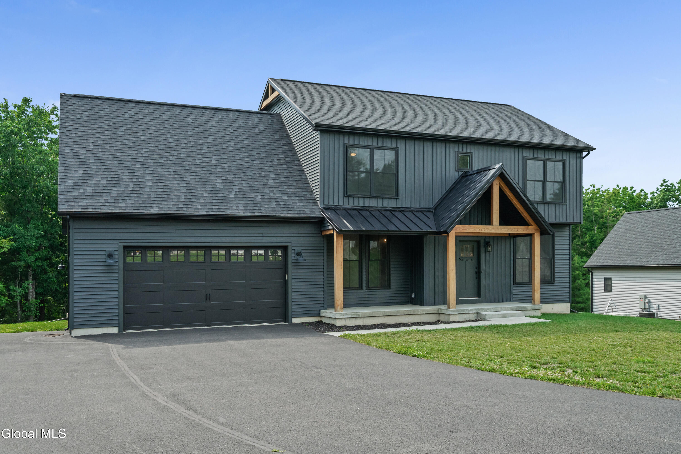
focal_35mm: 32
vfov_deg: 41.1
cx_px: 340
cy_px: 227
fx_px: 605
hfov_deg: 58.7
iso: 800
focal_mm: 32
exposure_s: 1/640
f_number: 8
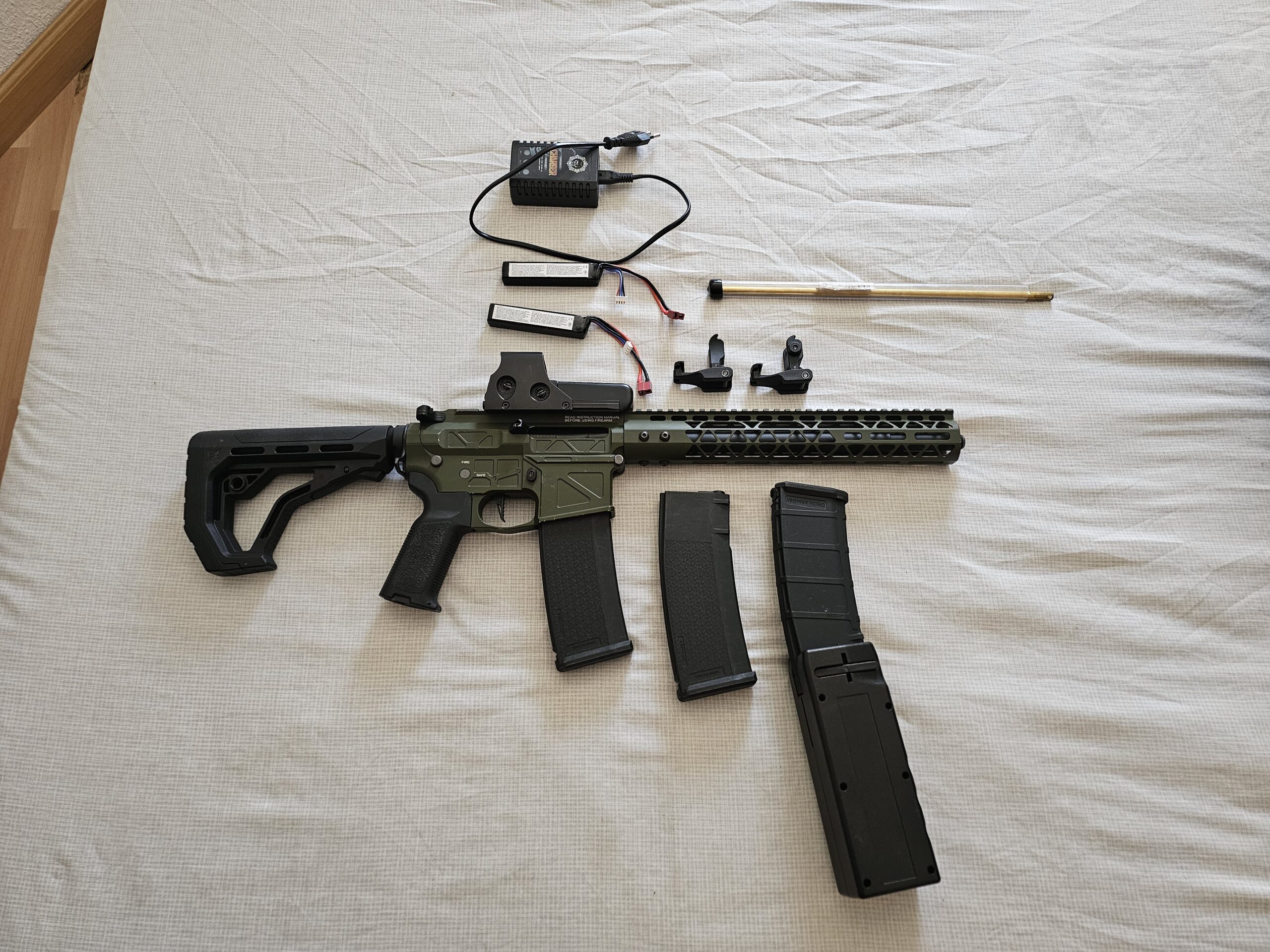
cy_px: 476
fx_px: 844
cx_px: 635
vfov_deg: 58.9
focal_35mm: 23
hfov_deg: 73.9
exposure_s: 1/120
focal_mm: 6.3
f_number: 1.7
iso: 320
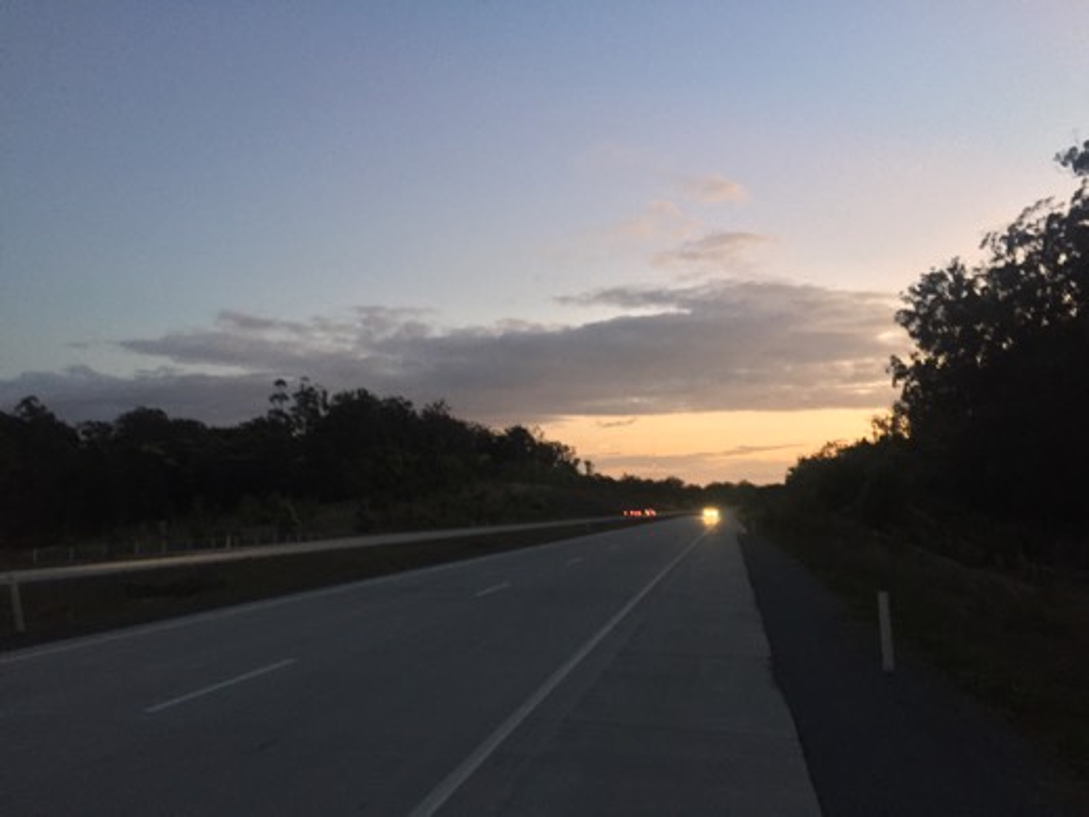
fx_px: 912
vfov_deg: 48.2
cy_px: 408
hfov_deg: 61.7
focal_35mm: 29
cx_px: 544
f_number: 2.2
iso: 250
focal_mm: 4.15
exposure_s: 1/17
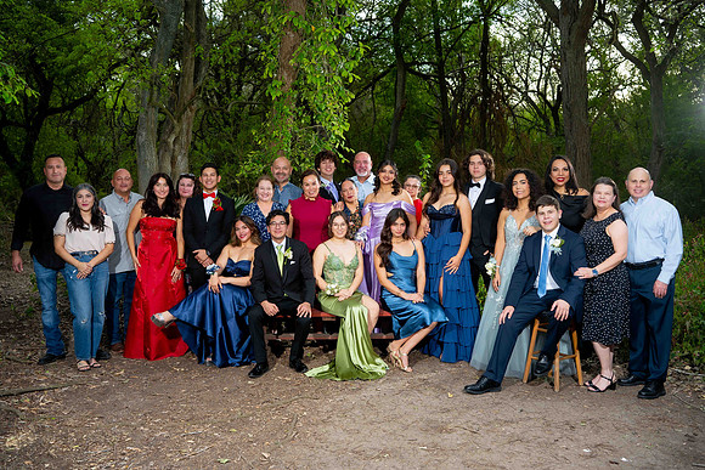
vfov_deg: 37.9
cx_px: 352
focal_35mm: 35
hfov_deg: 54.4
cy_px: 235
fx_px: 686
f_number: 3.2
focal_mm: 35
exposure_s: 1/200
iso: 160
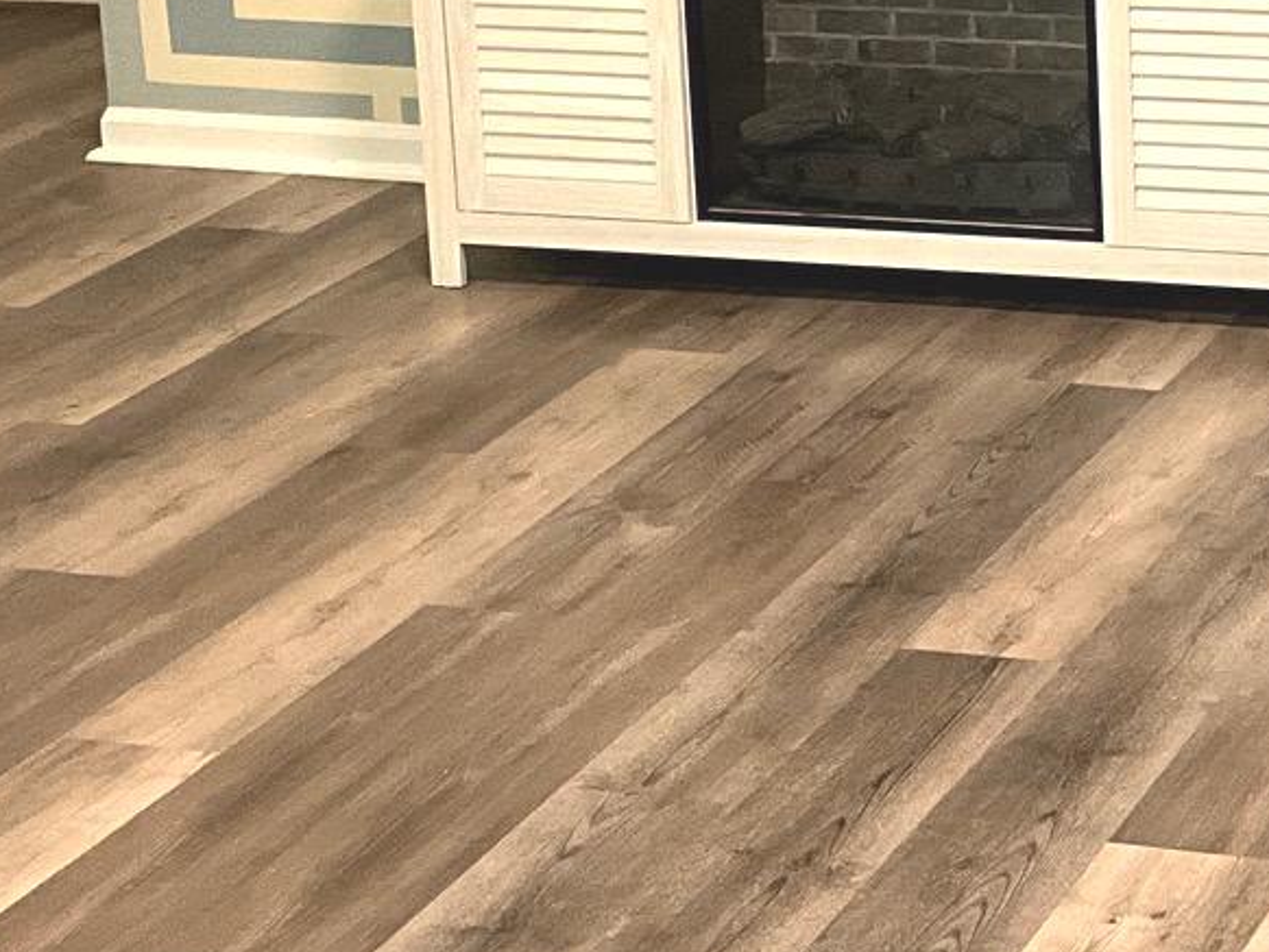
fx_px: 3741
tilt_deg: -11.9
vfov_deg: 14.2
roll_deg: +2.1
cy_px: -70
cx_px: 1232
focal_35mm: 102
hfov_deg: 18.8
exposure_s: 1/60
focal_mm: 3
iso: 200
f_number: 1.8
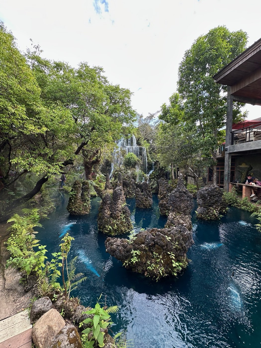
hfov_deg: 85.7
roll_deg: -2.9
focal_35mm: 14
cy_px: 174
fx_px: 141
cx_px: 130
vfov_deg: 102.1
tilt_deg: -0.5
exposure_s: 1/185
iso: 40
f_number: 2.2
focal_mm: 2.22
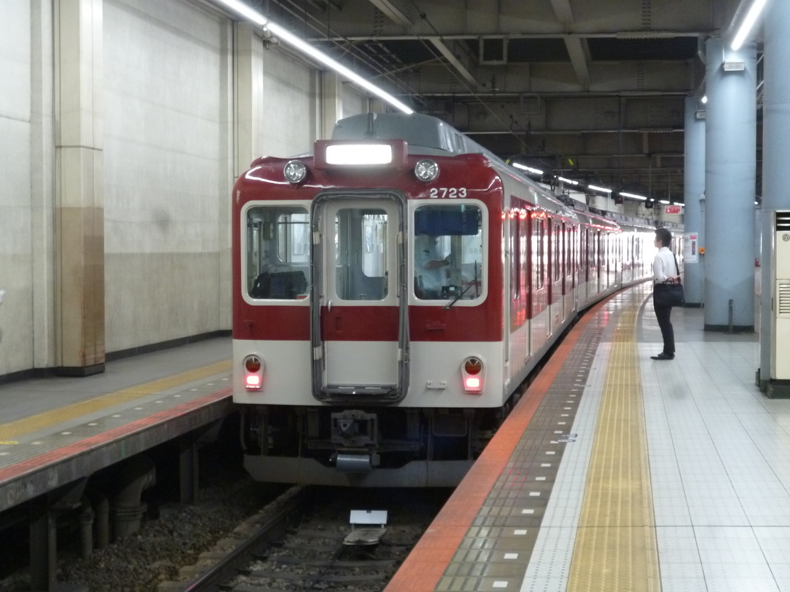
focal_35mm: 63
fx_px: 1438
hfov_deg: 30.7
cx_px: 395
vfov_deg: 23.3
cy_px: 296
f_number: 4.7
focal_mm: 11.2
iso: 400
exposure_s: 1/8
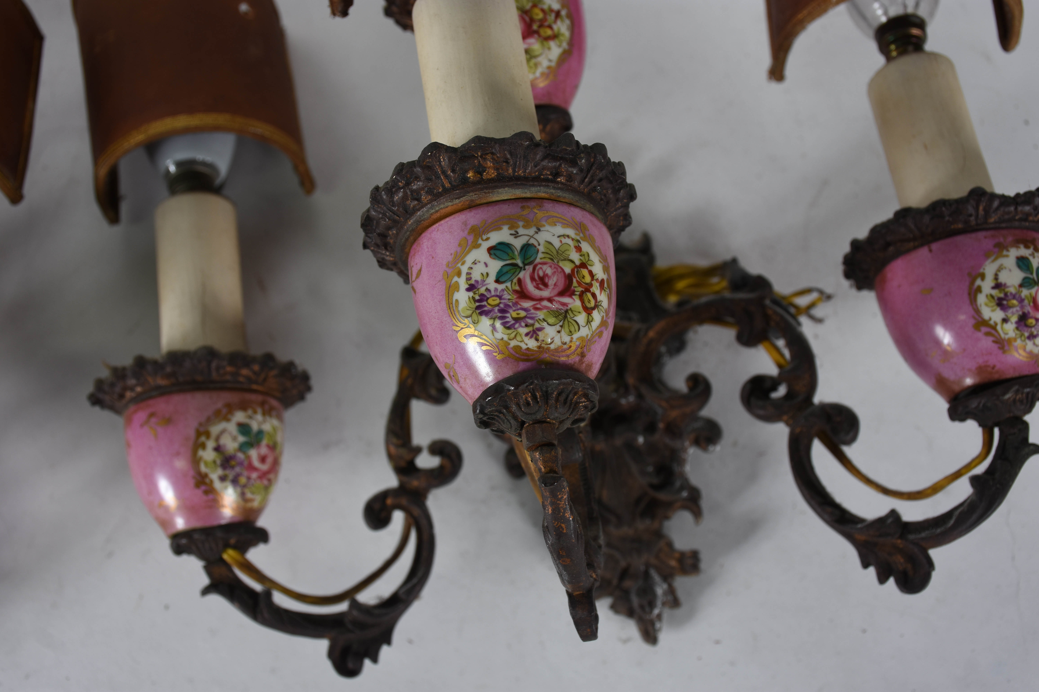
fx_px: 1385
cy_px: 346
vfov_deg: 28.1
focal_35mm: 48
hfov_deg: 41.1
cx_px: 520
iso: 160
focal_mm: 32
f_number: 6.3
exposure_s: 1/60
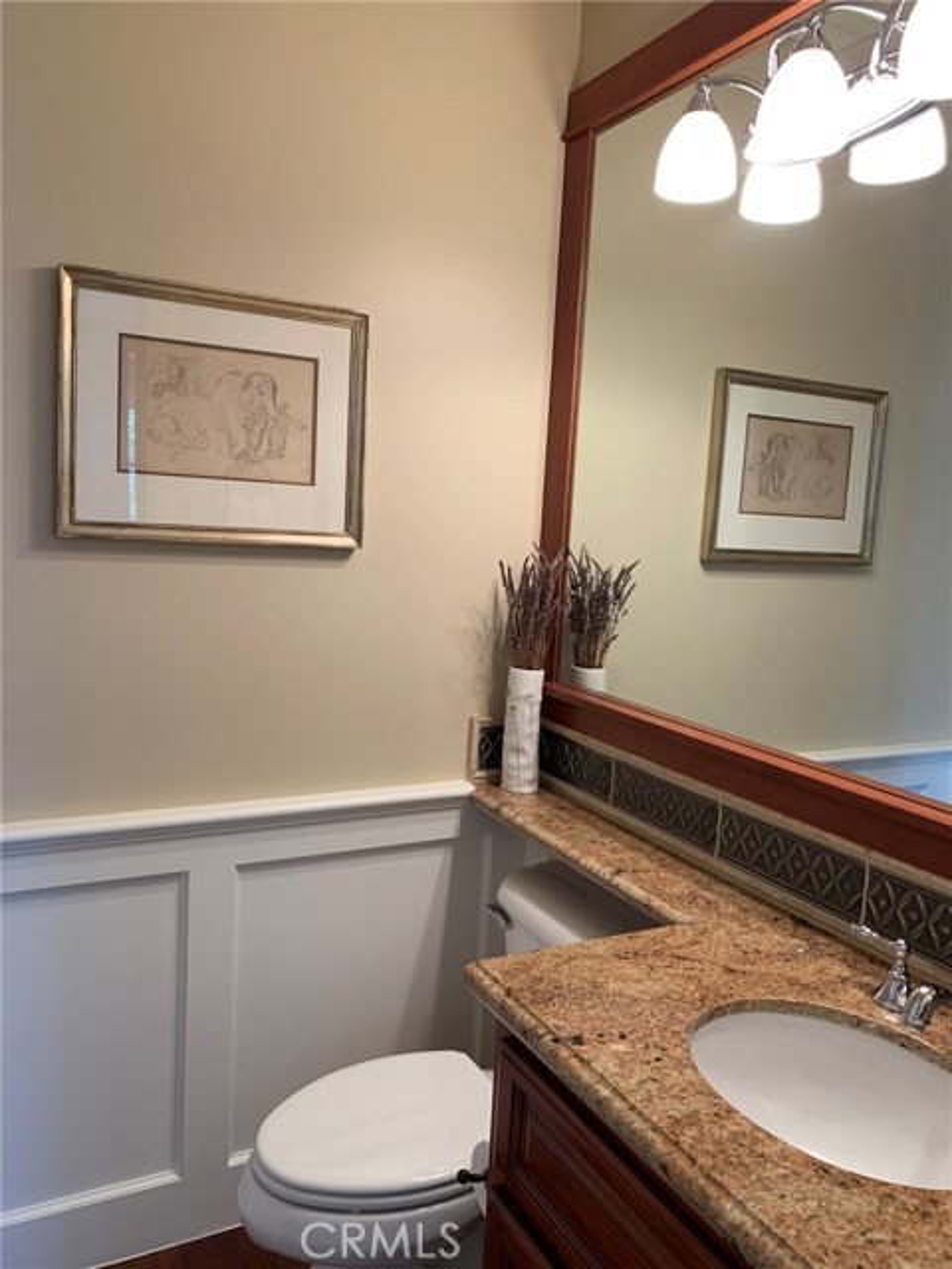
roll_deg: -2.5
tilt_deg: -6.7
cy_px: 634
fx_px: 953
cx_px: 476
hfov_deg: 53.1
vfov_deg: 67.3
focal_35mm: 26
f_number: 1.8
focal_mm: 4.25
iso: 125
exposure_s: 1/60
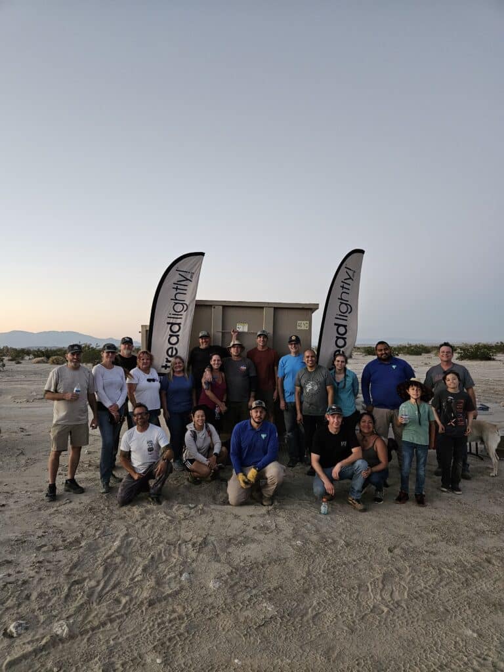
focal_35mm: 23
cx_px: 252
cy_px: 336
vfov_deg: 73.9
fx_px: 446
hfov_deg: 58.9
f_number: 1.8
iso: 1000
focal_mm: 5.4
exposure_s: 1/170
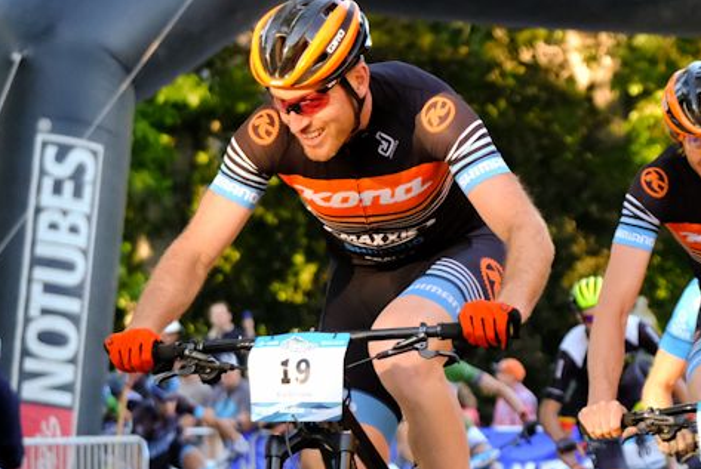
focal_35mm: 198
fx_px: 3861
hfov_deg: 10.4
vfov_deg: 7.0
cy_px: 331
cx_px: 480
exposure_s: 1/1600
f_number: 3.2
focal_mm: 52
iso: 3200
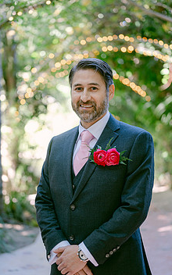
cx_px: 78
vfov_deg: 31.5
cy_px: 139
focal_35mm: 65
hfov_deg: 20.0
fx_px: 488
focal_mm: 50
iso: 200
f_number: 1.8
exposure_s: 1/125
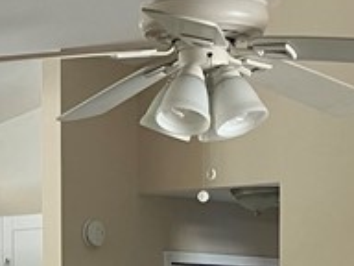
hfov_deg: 13.2
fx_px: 1524
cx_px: 52
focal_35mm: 149
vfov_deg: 9.7
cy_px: 393
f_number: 1.8
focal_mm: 3.99
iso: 50
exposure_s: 1/60
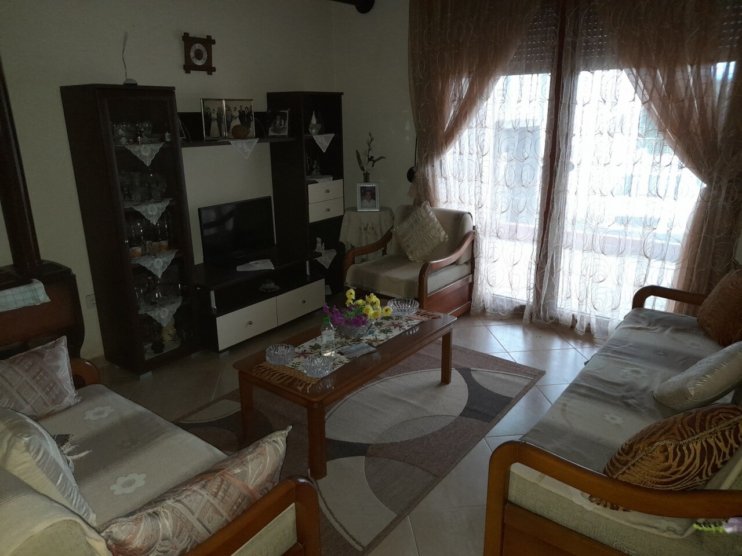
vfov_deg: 54.9
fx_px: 536
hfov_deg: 69.4
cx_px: 371
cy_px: 278
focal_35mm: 25
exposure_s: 1/33
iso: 400
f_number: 2
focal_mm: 4.6
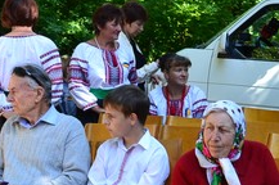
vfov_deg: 10.7
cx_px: 332
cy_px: 204
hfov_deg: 15.7
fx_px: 975
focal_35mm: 126
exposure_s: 1/60
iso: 400
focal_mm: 26
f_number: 8
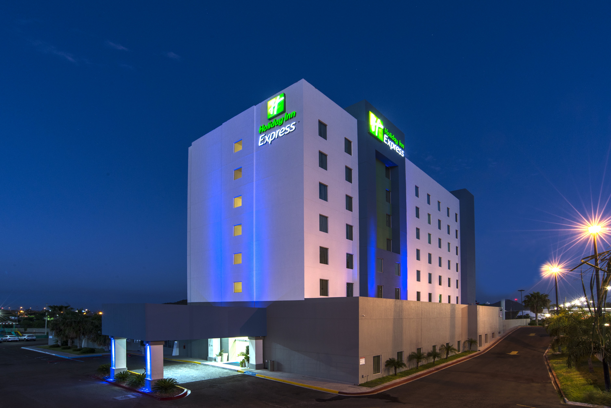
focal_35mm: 18
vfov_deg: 67.4
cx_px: 306
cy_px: 204
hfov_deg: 90.0
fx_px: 306
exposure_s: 5
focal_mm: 18
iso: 320
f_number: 16
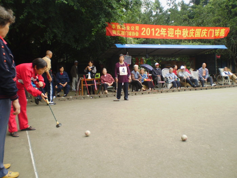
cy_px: 89
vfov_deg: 39.7
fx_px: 246
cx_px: 118
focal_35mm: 36
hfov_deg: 51.4
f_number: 3.1
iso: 64
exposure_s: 1/160
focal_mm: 6.3
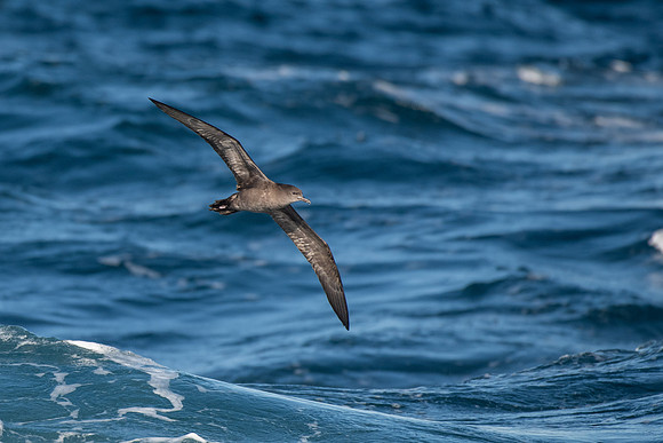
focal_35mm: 933
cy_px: 219
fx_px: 17184
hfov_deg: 2.2
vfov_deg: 1.5
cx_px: 119
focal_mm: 500
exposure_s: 1/2500
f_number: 6.3
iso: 500
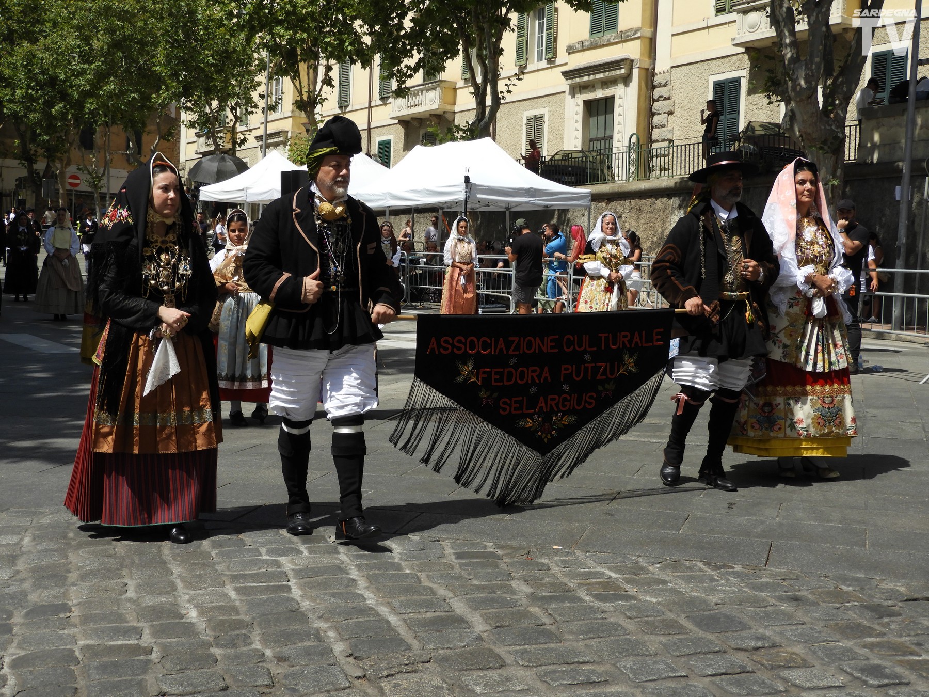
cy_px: 348
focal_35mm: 50
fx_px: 1342
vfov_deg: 29.1
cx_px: 464
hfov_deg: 38.2
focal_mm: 9
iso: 100
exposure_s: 1/1000
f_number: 4
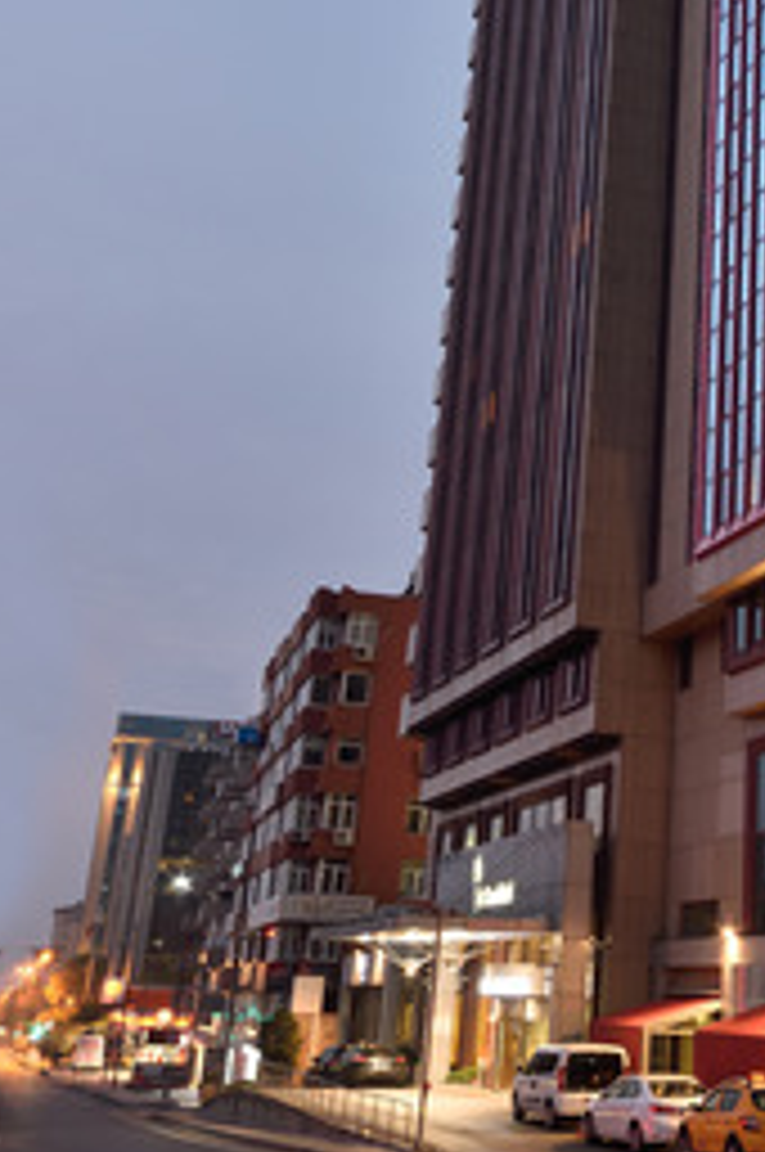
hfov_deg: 26.1
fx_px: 1502
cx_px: 866
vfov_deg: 39.5
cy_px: 158
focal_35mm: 47
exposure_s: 2.5
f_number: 10
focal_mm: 20
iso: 400
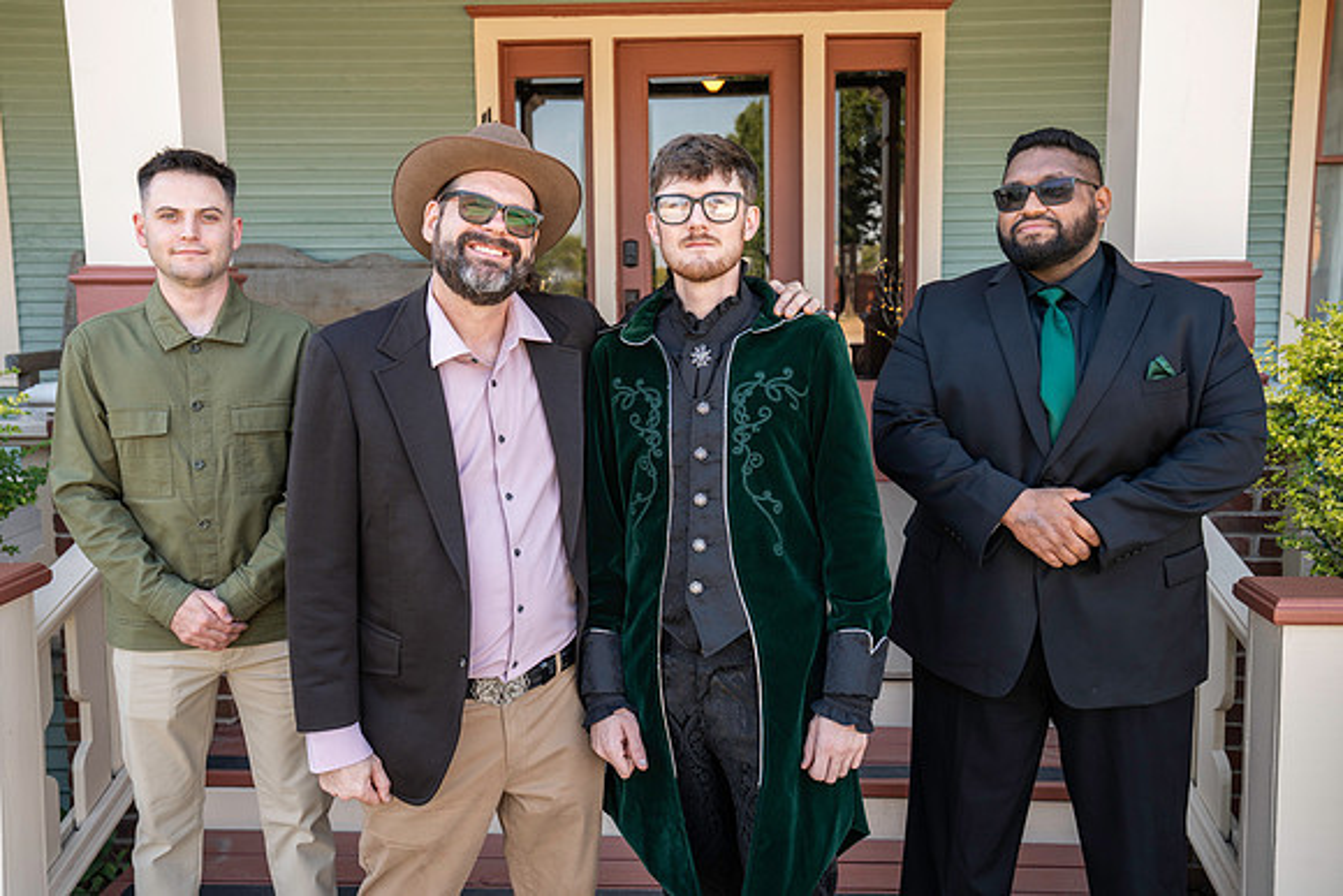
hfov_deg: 53.1
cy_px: 448
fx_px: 1343
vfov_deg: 36.9
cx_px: 672
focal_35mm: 36
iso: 400
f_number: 5.6
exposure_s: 1/125
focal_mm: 36
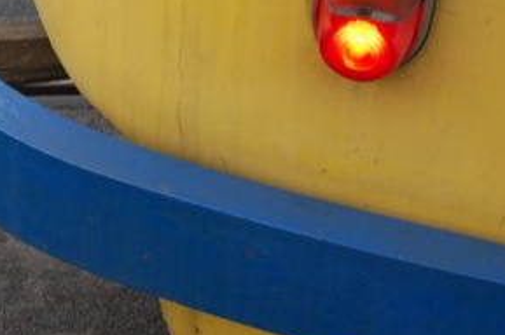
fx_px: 1445
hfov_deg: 19.2
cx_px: -7
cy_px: 29
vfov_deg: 13.1
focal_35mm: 103
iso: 400
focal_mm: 31
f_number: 6.3
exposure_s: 1/160
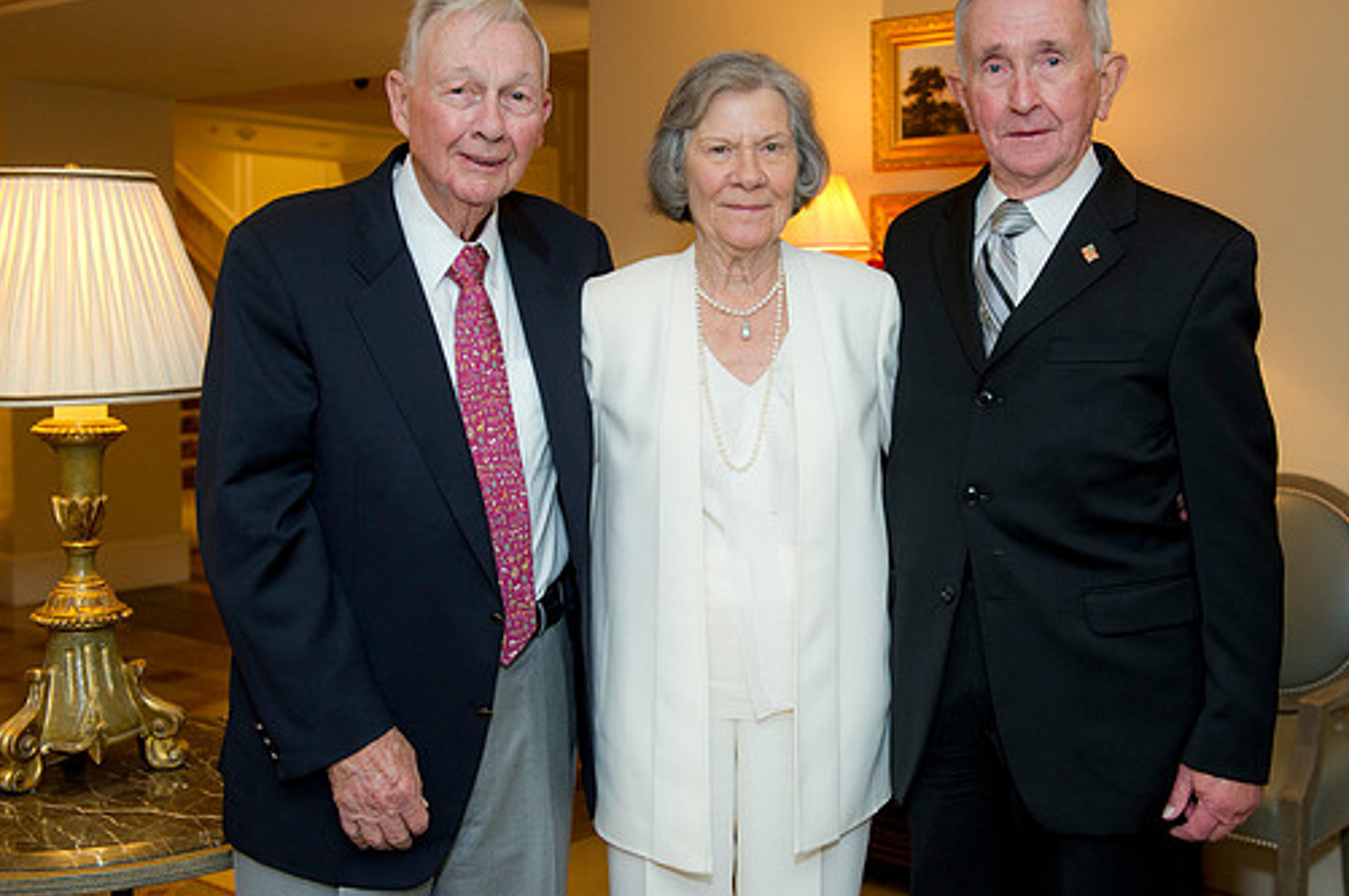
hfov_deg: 44.5
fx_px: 1647
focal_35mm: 44
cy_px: 422
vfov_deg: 30.4
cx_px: 740
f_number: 4.5
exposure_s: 1/60
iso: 1000
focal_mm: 38
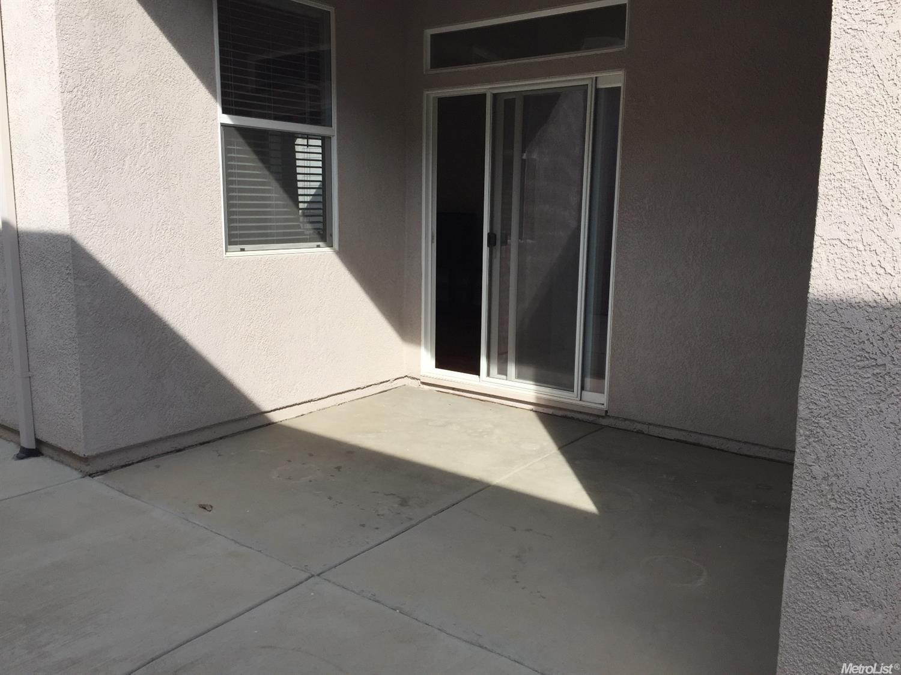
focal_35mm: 29
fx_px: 755
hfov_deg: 61.7
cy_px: 338
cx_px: 450
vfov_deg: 48.2
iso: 32
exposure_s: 1/1647
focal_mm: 4.15
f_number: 2.2
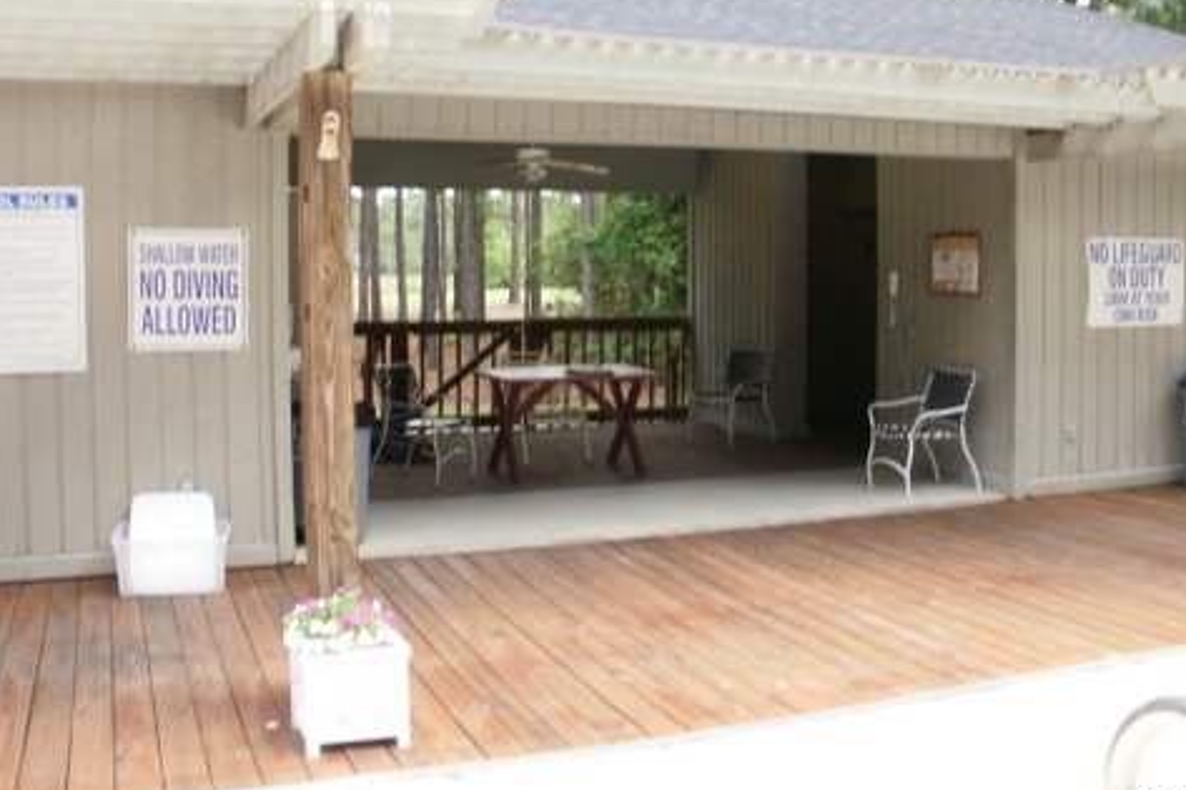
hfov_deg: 50.7
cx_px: 594
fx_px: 1251
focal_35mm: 38
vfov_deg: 35.0
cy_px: 354
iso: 100
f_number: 3.5
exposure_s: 1/60
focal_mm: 6.3
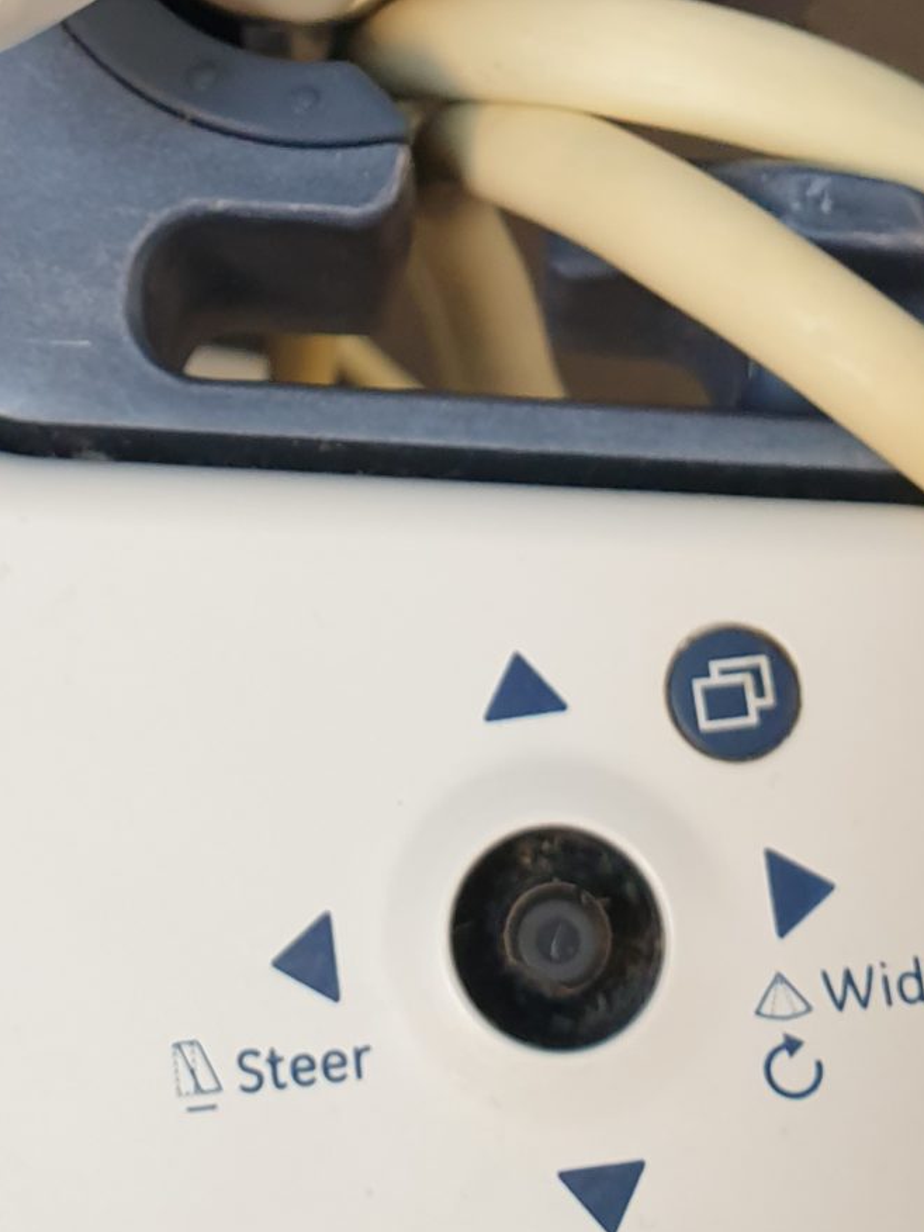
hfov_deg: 19.1
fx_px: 2705
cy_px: -181
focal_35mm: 76
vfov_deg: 23.8
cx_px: 134
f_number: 2.4
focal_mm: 4.3
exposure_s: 1/50
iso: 125
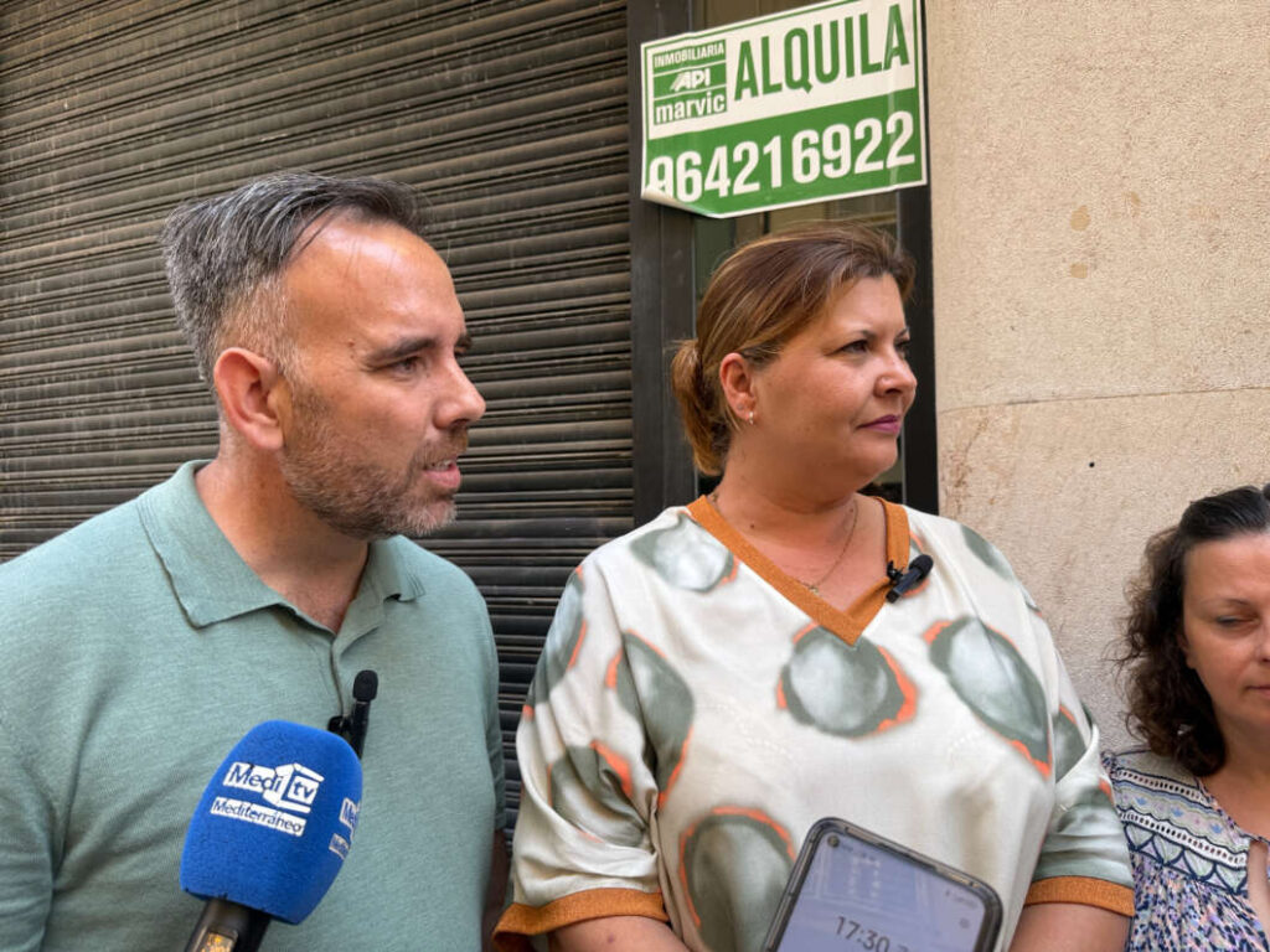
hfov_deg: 71.6
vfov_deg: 56.8
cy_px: 476
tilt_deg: +3.0
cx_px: 635
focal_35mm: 24
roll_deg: +0.4
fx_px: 881
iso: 64
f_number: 1.78
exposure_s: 1/174
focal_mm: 6.76
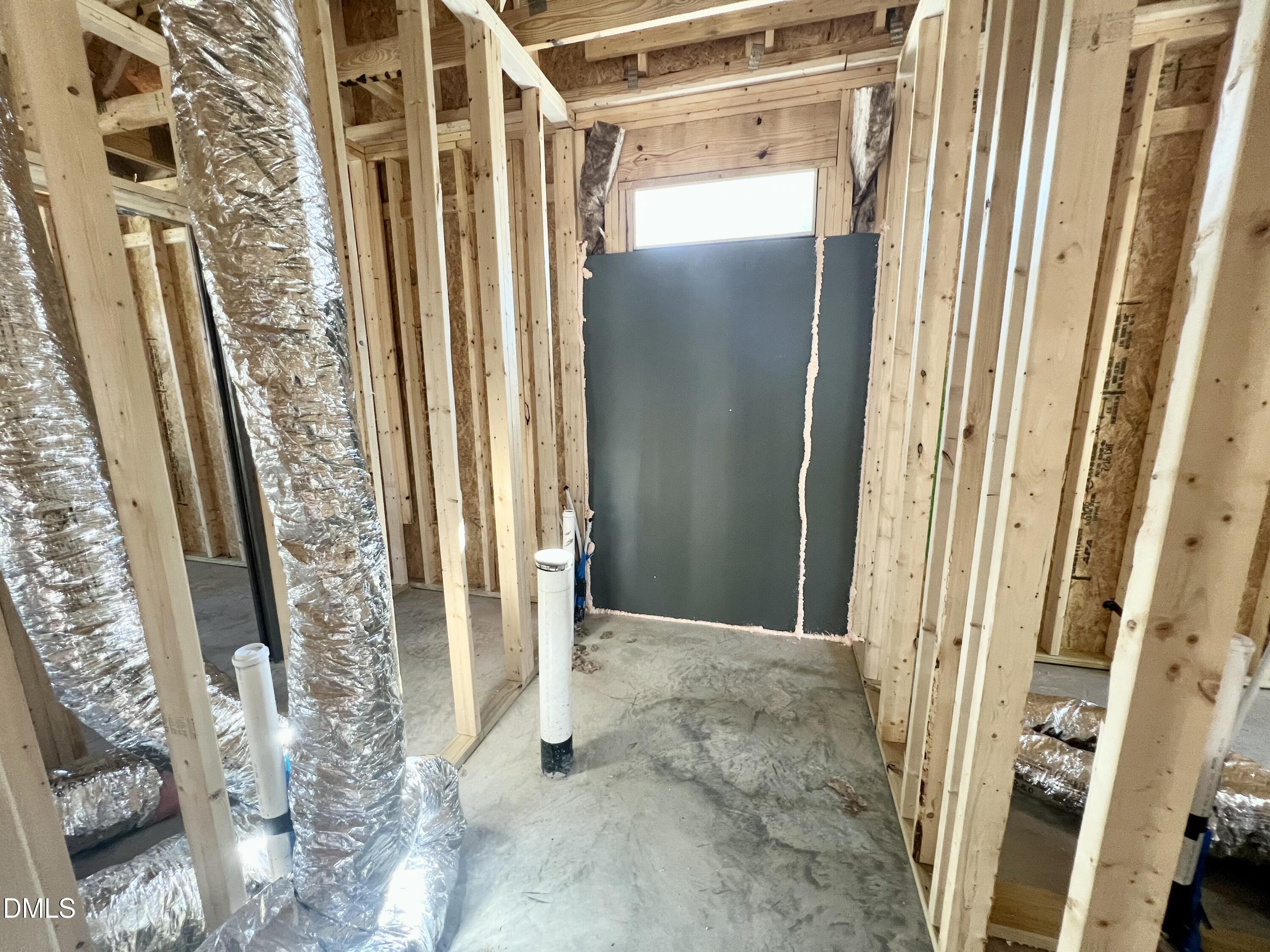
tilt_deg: -12.2
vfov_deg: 89.9
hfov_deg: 106.2
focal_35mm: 13
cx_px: 635
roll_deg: +0.9
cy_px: 476
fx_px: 477
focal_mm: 1.57
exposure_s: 1/64
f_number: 1.8
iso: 250
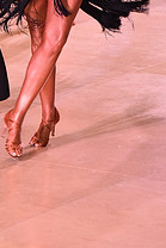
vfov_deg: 8.4
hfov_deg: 5.7
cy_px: -85
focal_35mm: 240
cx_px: -26
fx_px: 1657
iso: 2500
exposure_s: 1/250
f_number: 5.6
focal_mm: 86
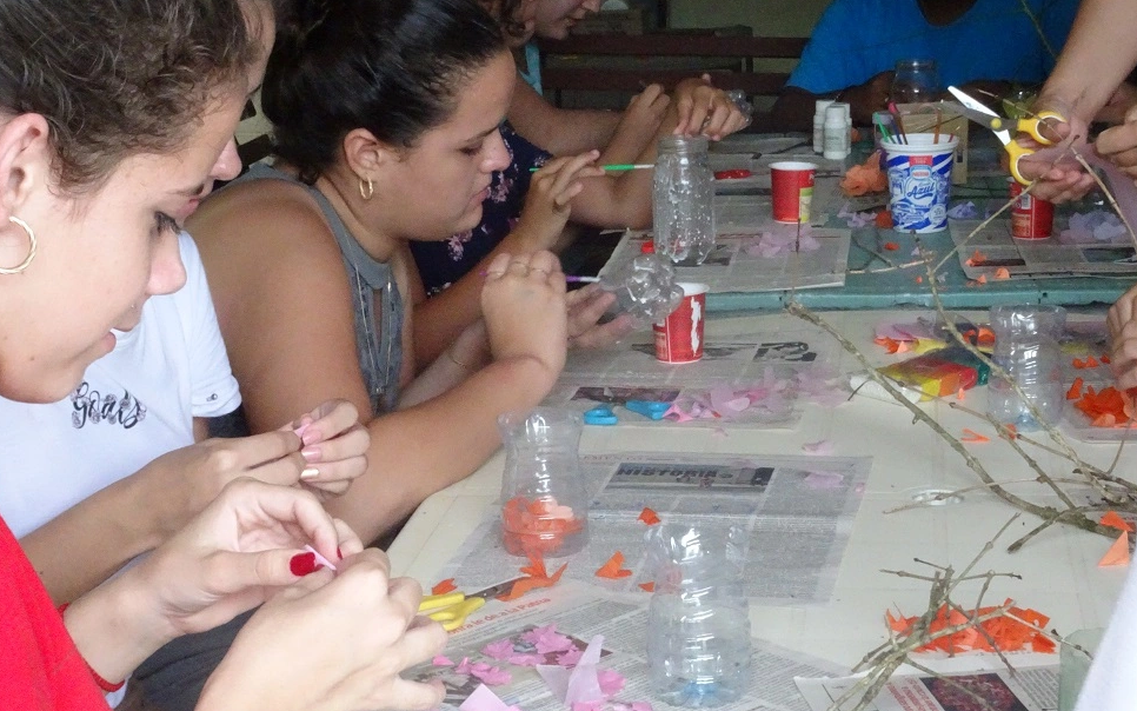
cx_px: 564
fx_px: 2200
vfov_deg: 18.3
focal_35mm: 71
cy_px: 426
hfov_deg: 29.0
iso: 1600
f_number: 8
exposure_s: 1/80
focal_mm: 11.32
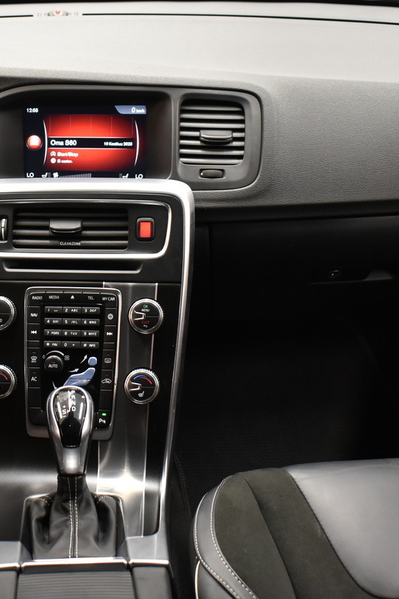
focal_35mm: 60
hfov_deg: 22.2
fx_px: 997
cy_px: 253
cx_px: 62
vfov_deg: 33.4
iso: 1250
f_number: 3.8
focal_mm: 21
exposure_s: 1/30
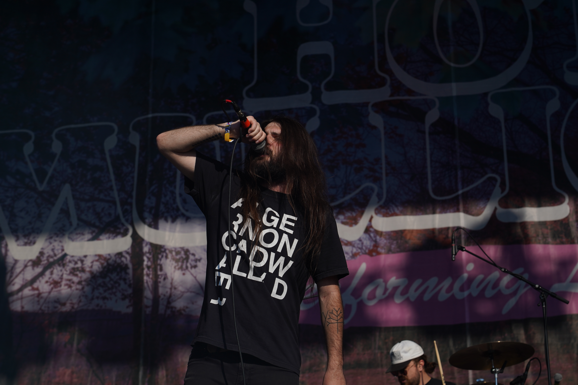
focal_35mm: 105
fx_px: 1686
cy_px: 192
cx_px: 289
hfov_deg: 19.5
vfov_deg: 13.0
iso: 100
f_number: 8
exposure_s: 1/1000
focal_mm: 105
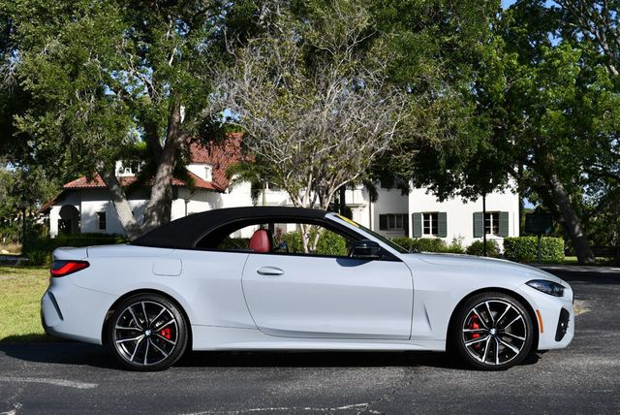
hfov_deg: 41.1
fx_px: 827
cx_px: 310
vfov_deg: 28.1
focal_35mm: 48
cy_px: 208
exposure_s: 1/250
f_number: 8
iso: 100
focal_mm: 24
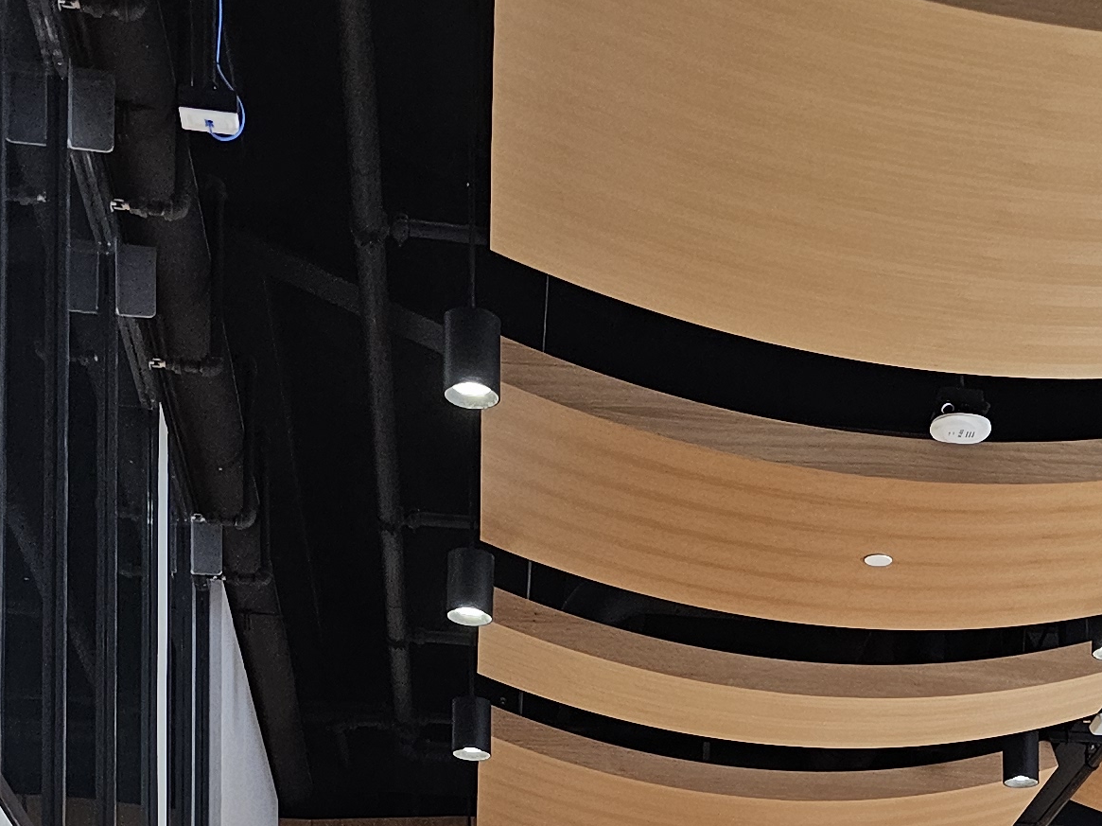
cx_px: 1038
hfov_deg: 23.9
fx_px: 2514
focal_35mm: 79
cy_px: 1371
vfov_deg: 16.4
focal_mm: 6.3
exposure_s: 1/170
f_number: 1.7
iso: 250
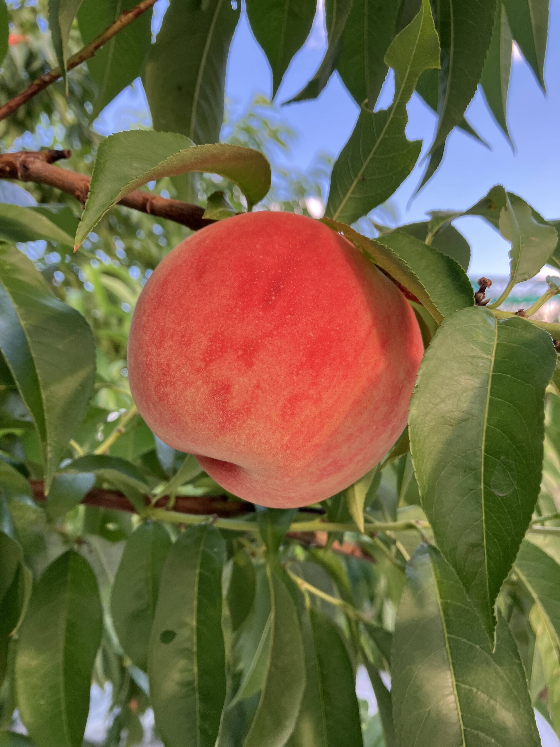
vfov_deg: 63.4
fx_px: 604
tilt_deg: +5.0
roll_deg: +11.4
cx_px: 280
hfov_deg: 49.7
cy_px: 374
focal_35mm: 28
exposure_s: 1/137
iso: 32
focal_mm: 3.99
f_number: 1.8
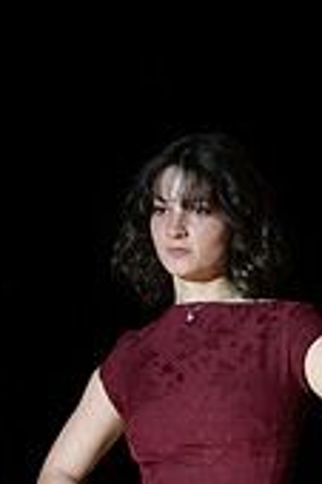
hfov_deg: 3.6
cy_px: 556
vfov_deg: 5.4
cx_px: 285
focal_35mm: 384
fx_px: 5162
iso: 800
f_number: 3.5
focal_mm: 89
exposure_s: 1/640
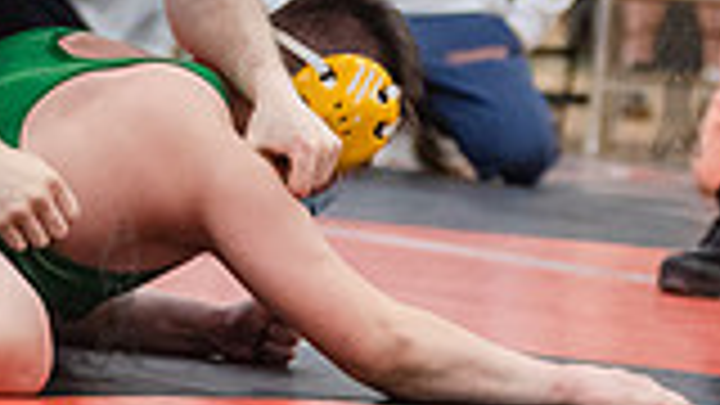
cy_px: -76
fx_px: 6491
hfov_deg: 6.3
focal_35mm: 340
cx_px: 159
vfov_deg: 3.6
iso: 4000
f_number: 3.5
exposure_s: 1/400
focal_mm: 86
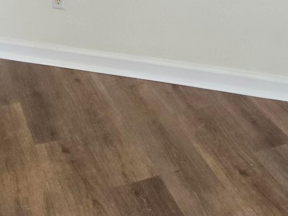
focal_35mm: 87
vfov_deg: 14.6
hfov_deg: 21.6
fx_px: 724
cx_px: 298
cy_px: -190
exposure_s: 1/120
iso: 160
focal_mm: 5.4
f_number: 1.8
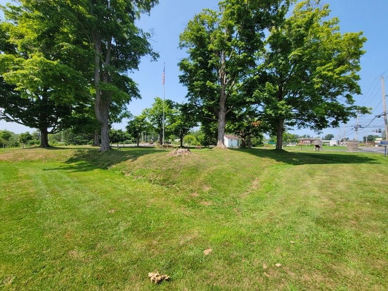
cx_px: 194
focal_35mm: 13
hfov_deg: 106.2
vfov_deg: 89.9
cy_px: 146
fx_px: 146
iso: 50
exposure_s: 1/1036
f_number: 2.2
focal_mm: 2.2
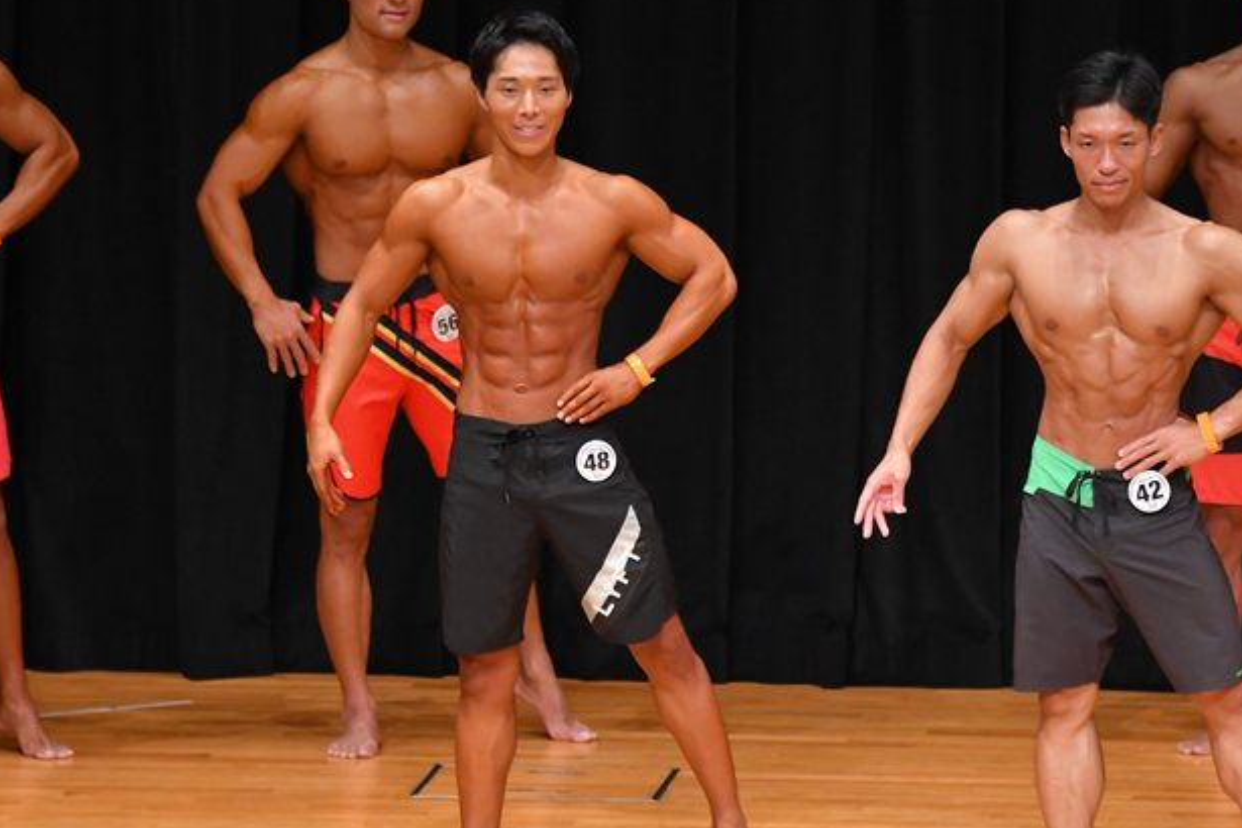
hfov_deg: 5.7
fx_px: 12385
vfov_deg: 3.8
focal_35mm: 359
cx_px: 682
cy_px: 491
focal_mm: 190
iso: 4000
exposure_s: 1/400
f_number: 5.6
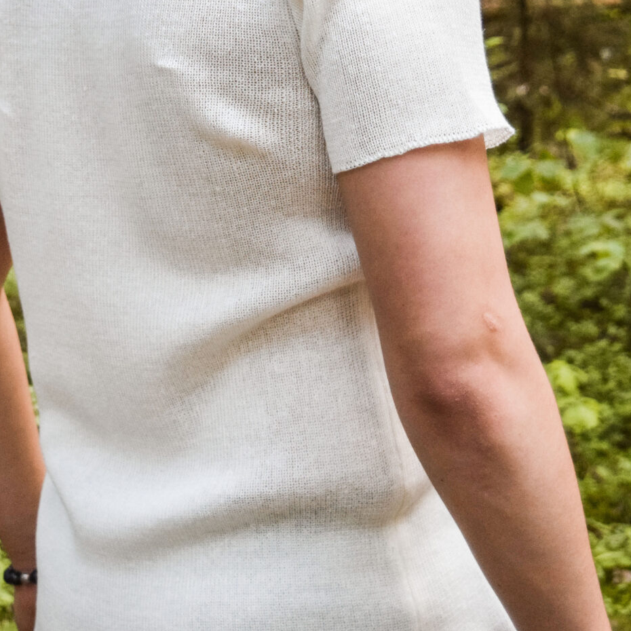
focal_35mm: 101
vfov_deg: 16.9
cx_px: 234
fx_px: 2083
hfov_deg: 17.2
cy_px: 35
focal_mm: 36
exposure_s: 1/500
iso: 1600
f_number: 4.8
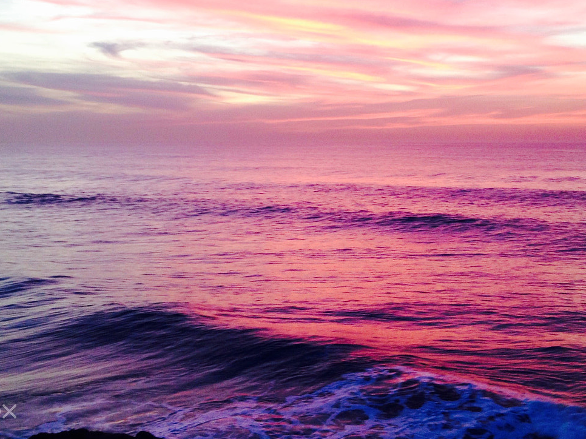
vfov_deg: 25.0
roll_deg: -0.1
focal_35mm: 58
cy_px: 134
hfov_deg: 33.1
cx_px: 351
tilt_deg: +1.8
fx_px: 982
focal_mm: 4.28
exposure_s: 1/24
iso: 50
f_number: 2.4
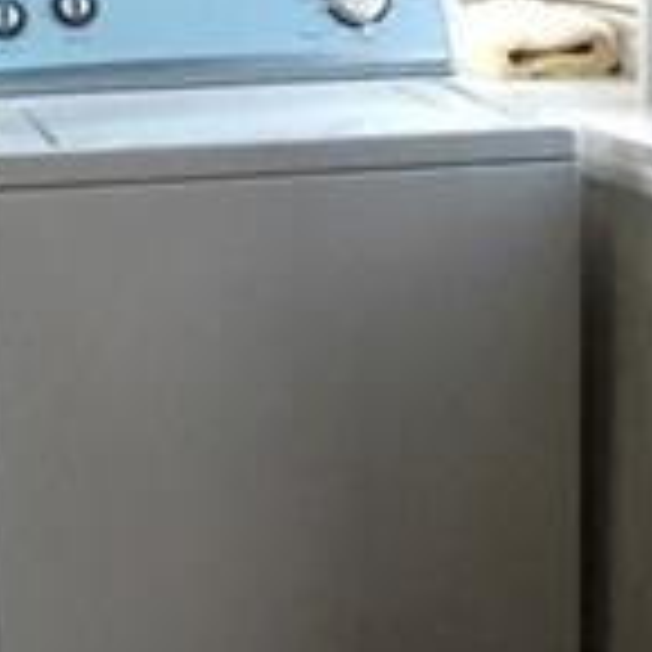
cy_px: 382
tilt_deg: -11.2
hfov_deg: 12.8
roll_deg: +0.3
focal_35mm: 136
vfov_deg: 12.8
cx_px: 112
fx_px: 2898
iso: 200
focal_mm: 4.15
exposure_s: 1/24
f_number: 2.2
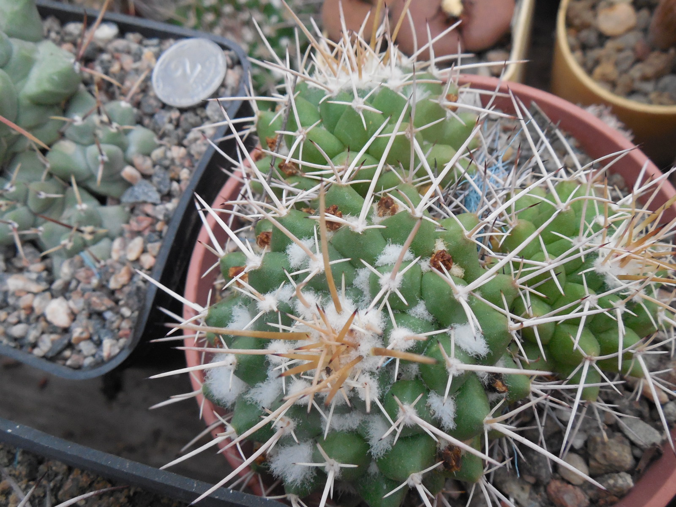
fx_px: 605
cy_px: 254
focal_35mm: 31
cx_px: 338
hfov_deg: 58.4
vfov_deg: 45.4
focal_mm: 5.6
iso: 400
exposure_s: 1/25
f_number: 3.6
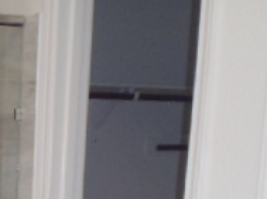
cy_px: 316
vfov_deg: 14.3
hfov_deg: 17.7
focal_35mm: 95
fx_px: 731
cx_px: -177
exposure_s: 1/50
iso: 250
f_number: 3.9
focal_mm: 5
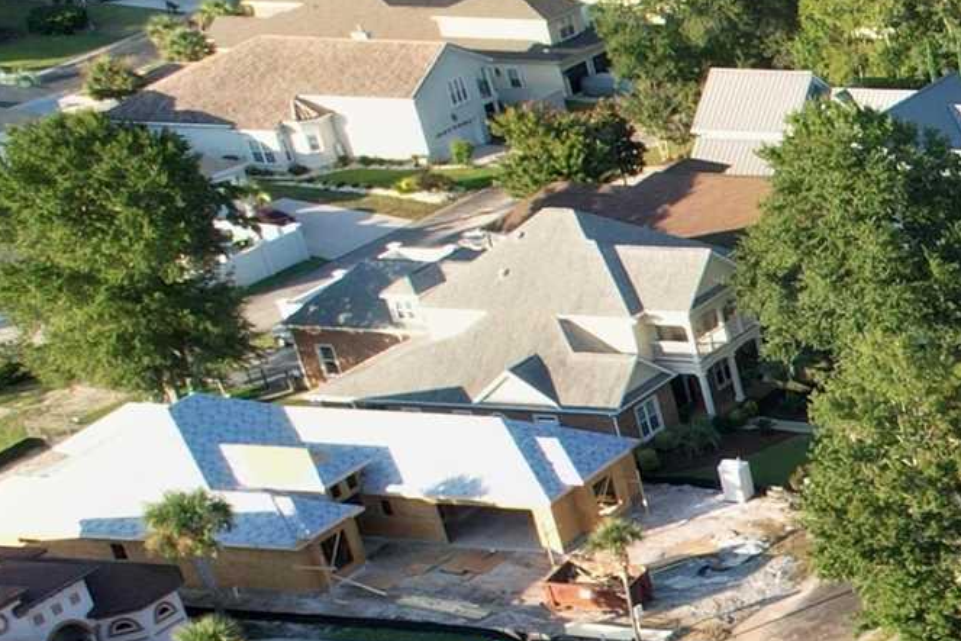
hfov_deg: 14.7
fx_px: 2723
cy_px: 772
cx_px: 2151
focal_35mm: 102
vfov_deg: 13.1
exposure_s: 1/400
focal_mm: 8.38
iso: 110
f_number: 2.8
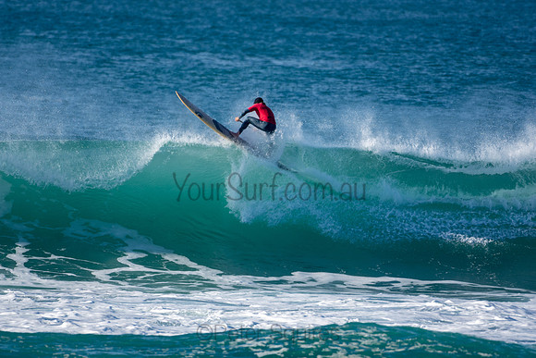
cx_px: 268
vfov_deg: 1.8
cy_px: 179
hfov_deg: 2.7
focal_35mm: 750
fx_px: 11169
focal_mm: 500
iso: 200
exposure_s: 1/1000
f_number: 5.6
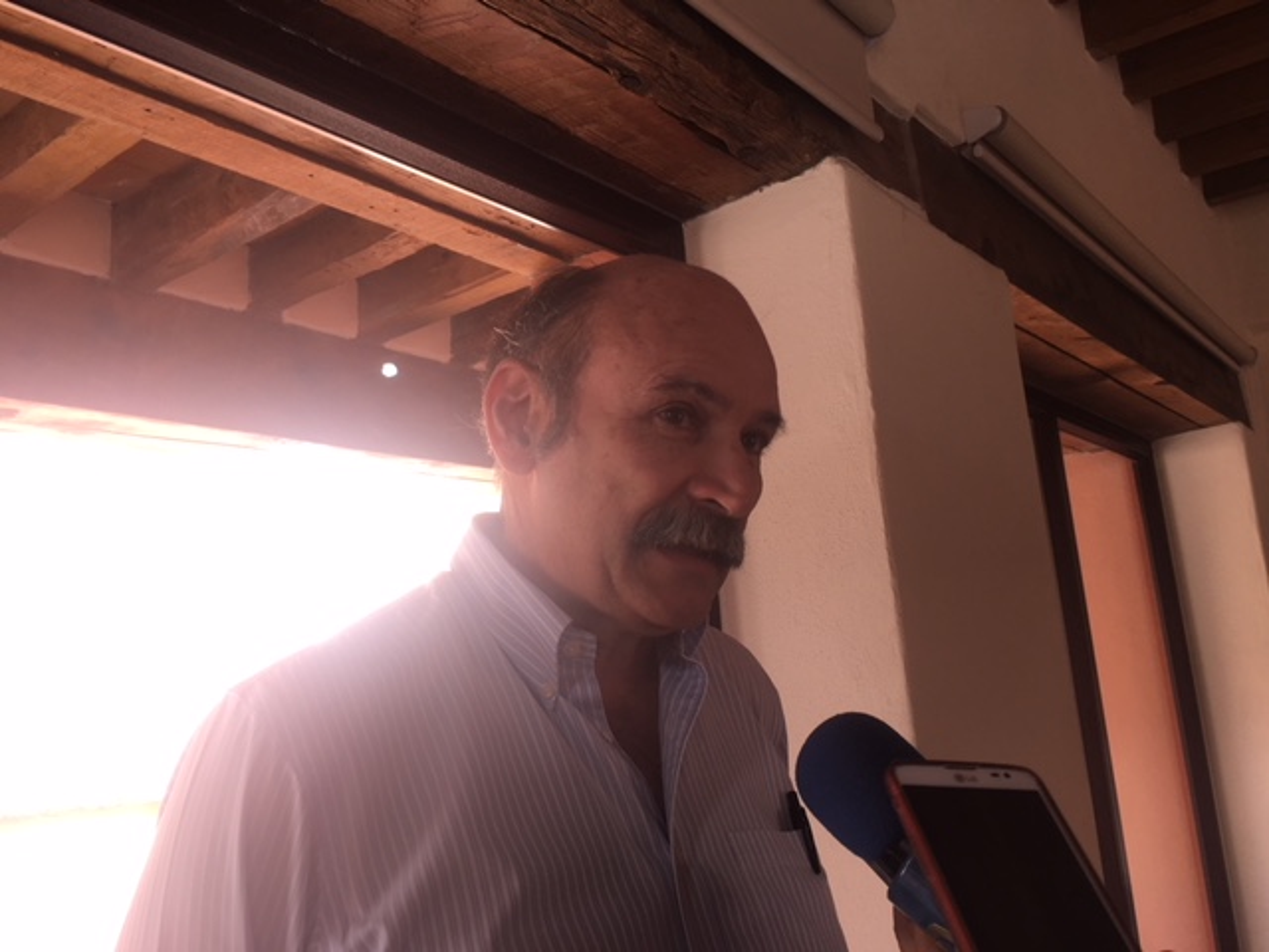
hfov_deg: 61.7
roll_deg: +3.5
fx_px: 1063
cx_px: 634
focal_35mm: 29
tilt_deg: +12.2
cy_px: 476
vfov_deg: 48.2
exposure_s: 1/60
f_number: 2.2
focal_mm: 4.15
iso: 25
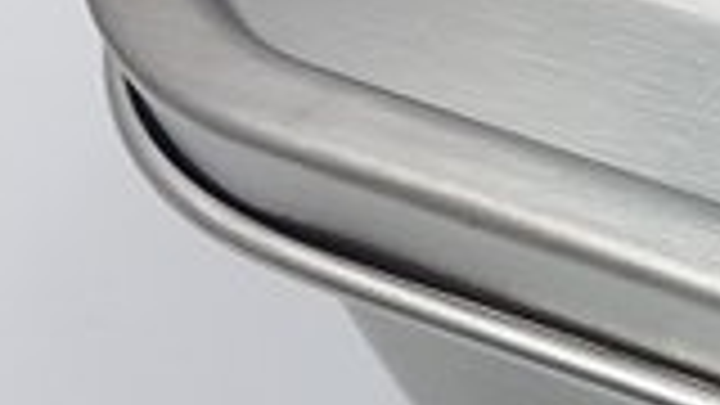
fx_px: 2711
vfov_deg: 8.5
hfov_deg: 13.3
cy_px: 32
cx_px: 1382
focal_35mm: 142
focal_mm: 4.2
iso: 40
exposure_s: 1/350
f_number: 1.7
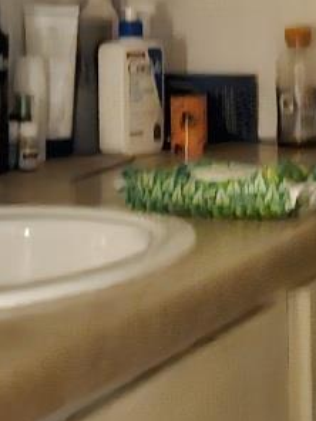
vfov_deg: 16.1
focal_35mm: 122
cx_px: 463
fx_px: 1485
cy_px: 110
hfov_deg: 11.7
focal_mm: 5.4
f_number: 1.8
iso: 1600
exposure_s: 1/15
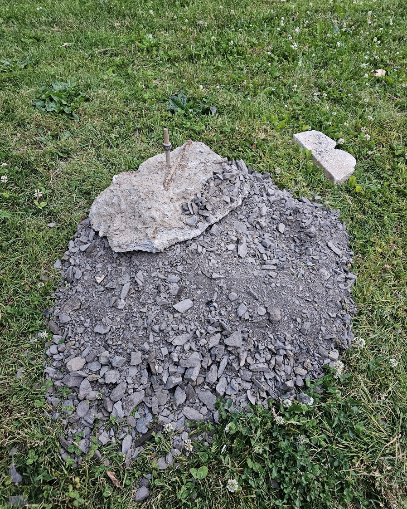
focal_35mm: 24
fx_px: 361
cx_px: 204
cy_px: 259
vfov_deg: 70.3
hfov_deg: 58.8
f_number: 1.7
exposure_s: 1/120
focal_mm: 6.3
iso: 1000
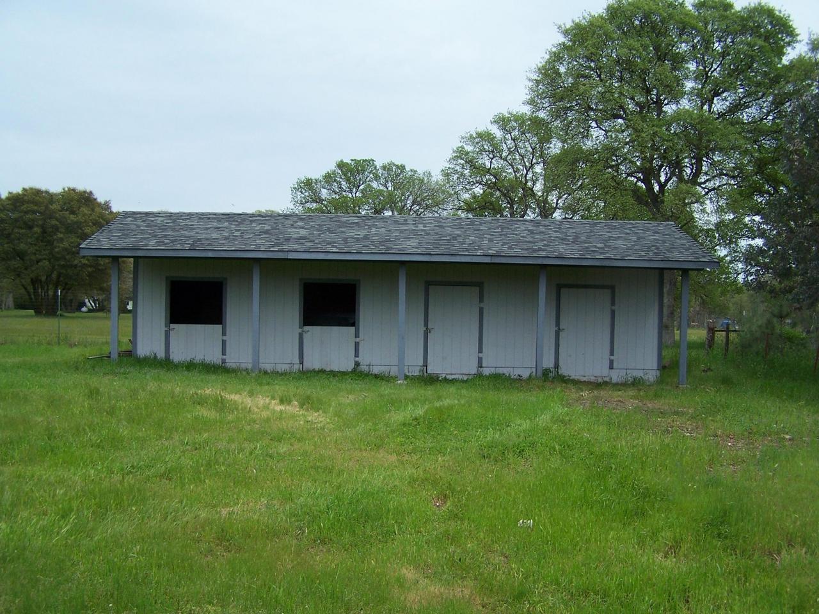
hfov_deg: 49.0
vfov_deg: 37.7
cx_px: 410
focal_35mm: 38
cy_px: 307
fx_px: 899
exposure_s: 1/1000
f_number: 2.8
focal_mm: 6.3
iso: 80
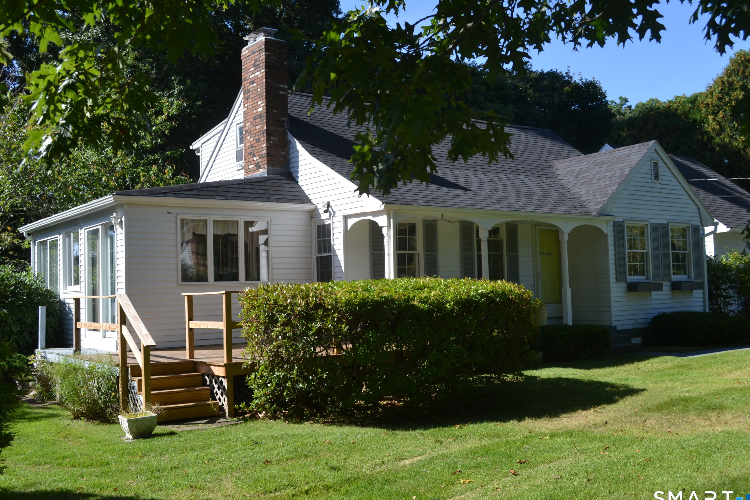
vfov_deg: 35.9
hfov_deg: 51.9
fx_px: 771
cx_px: 383
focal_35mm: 37
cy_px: 254
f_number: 7.1
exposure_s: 1/200
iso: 100
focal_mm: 24
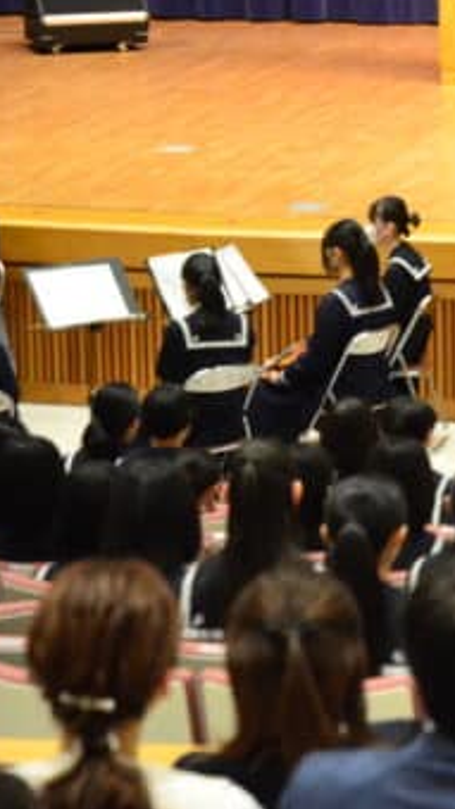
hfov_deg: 4.8
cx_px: 777
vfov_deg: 8.7
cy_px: 215
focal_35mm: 248
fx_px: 5325
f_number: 4.5
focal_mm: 70
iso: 3200
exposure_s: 1/60
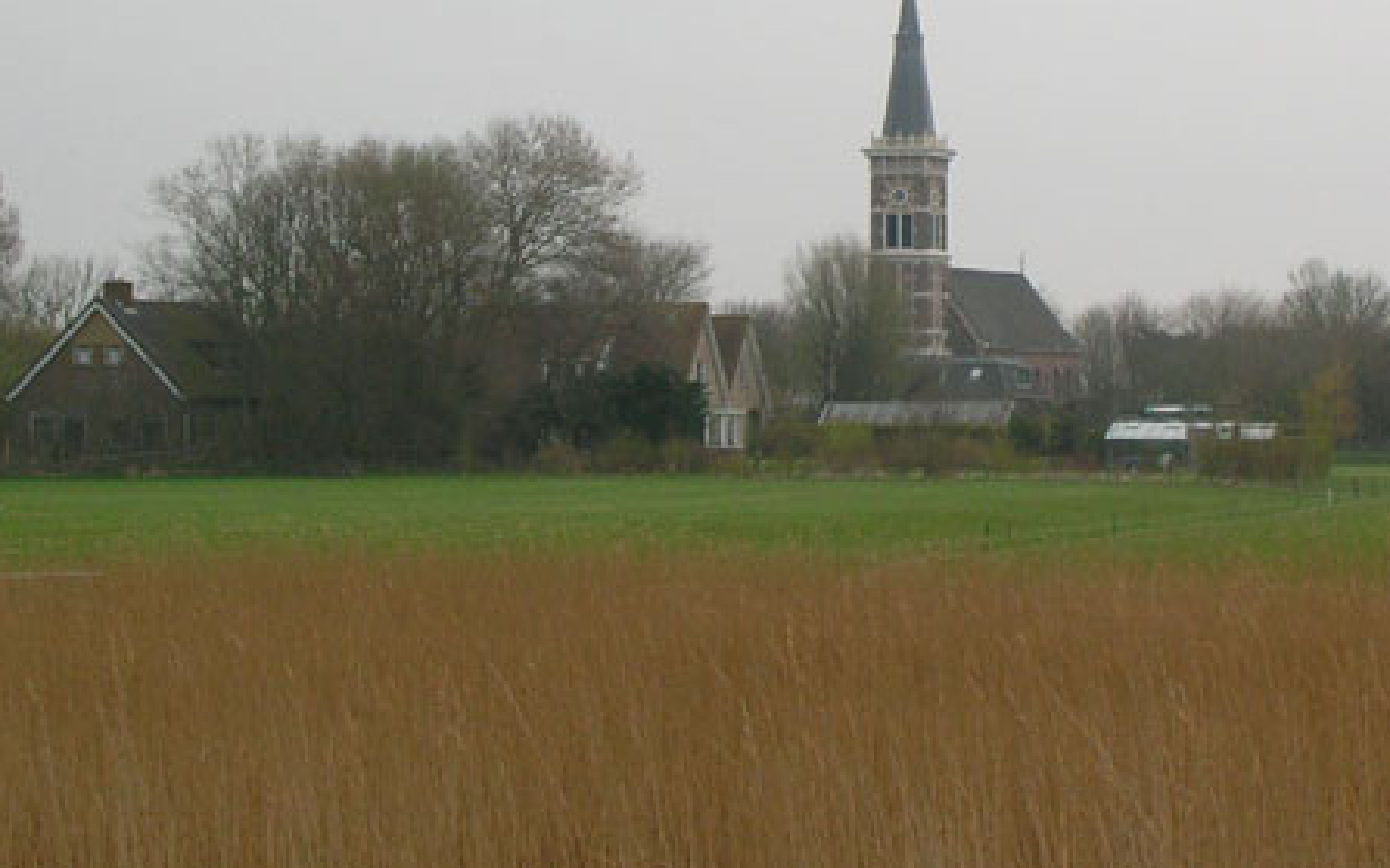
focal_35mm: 94
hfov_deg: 22.1
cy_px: 177
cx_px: 693
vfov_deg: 13.8
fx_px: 3560
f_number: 6.4
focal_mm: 11
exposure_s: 1/145
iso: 50
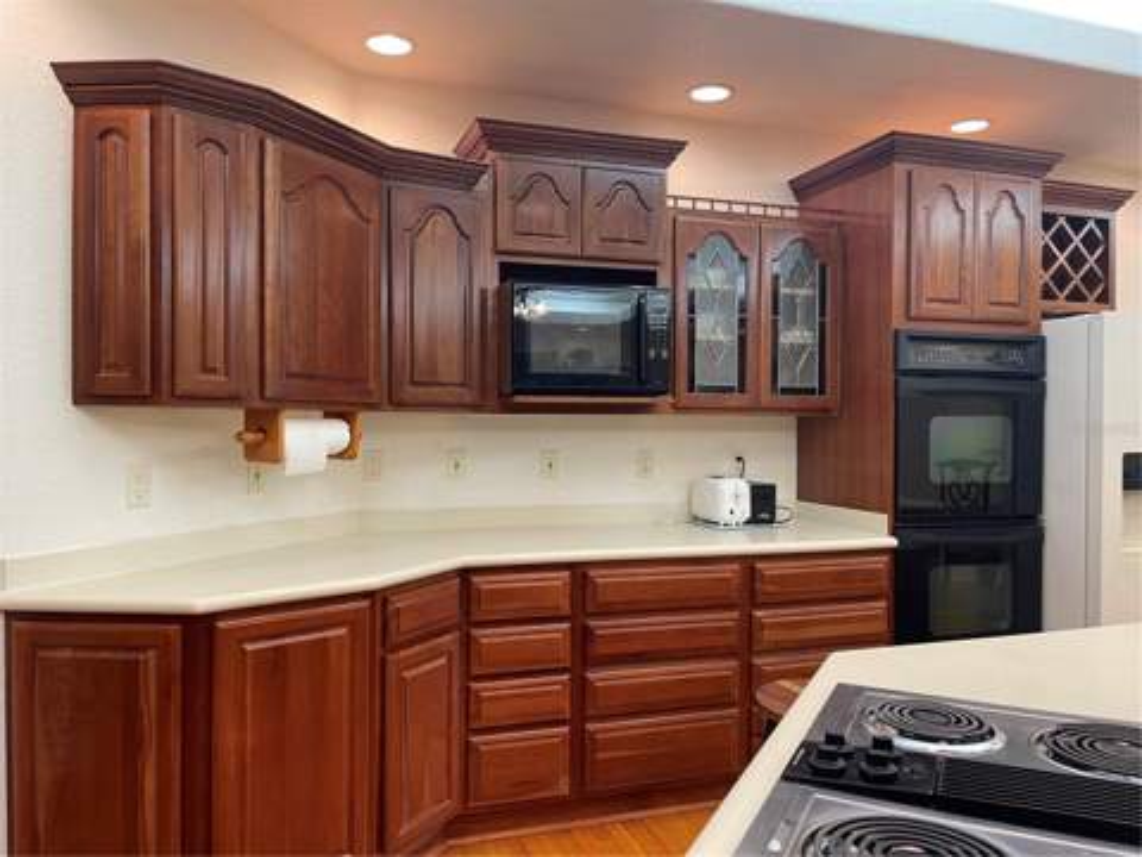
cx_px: 571
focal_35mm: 25
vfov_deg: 54.9
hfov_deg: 69.4
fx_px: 825
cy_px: 428
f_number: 1.6
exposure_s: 1/60
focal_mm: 5.1
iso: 100
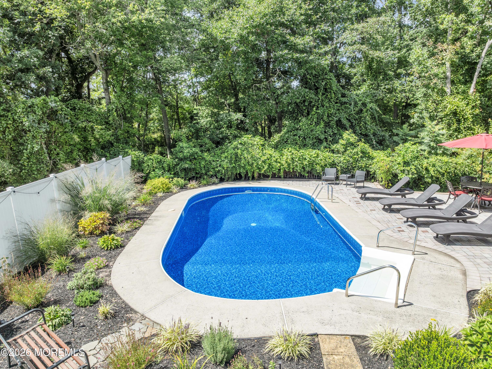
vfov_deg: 56.8
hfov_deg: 71.6
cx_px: 246
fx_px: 341
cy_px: 184
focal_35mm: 24
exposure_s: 1/2000
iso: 160
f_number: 2.8
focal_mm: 12.29
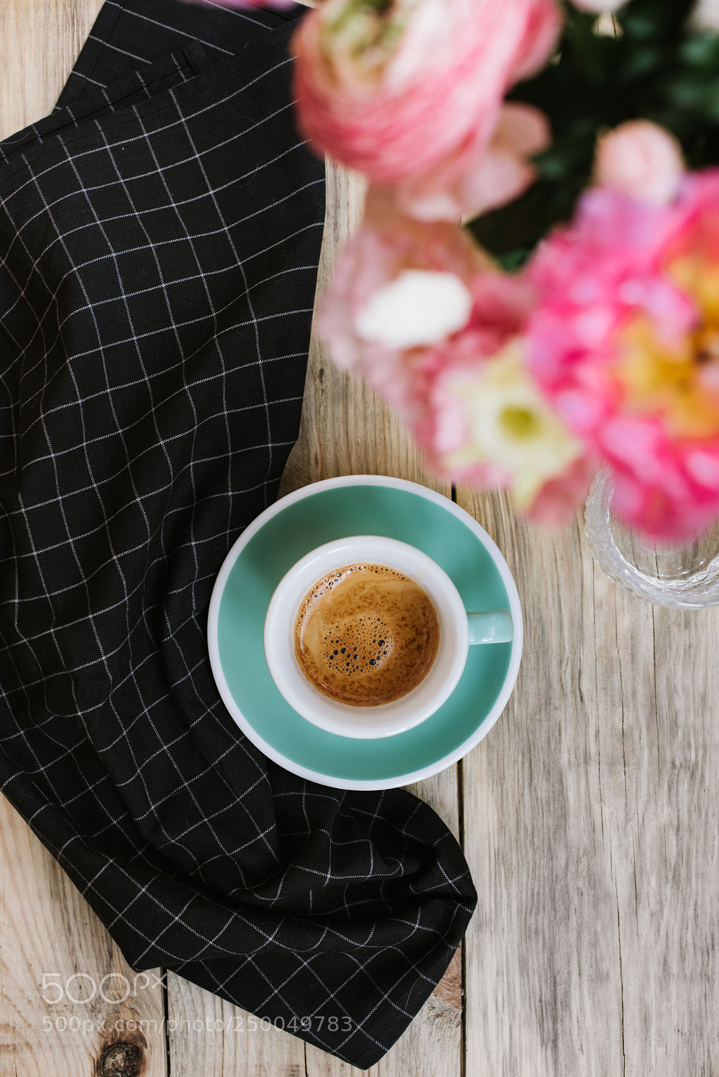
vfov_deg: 39.6
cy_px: 538
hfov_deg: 27.0
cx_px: 360
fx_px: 1497
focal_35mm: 50
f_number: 4
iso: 500
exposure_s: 1/160
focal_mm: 50
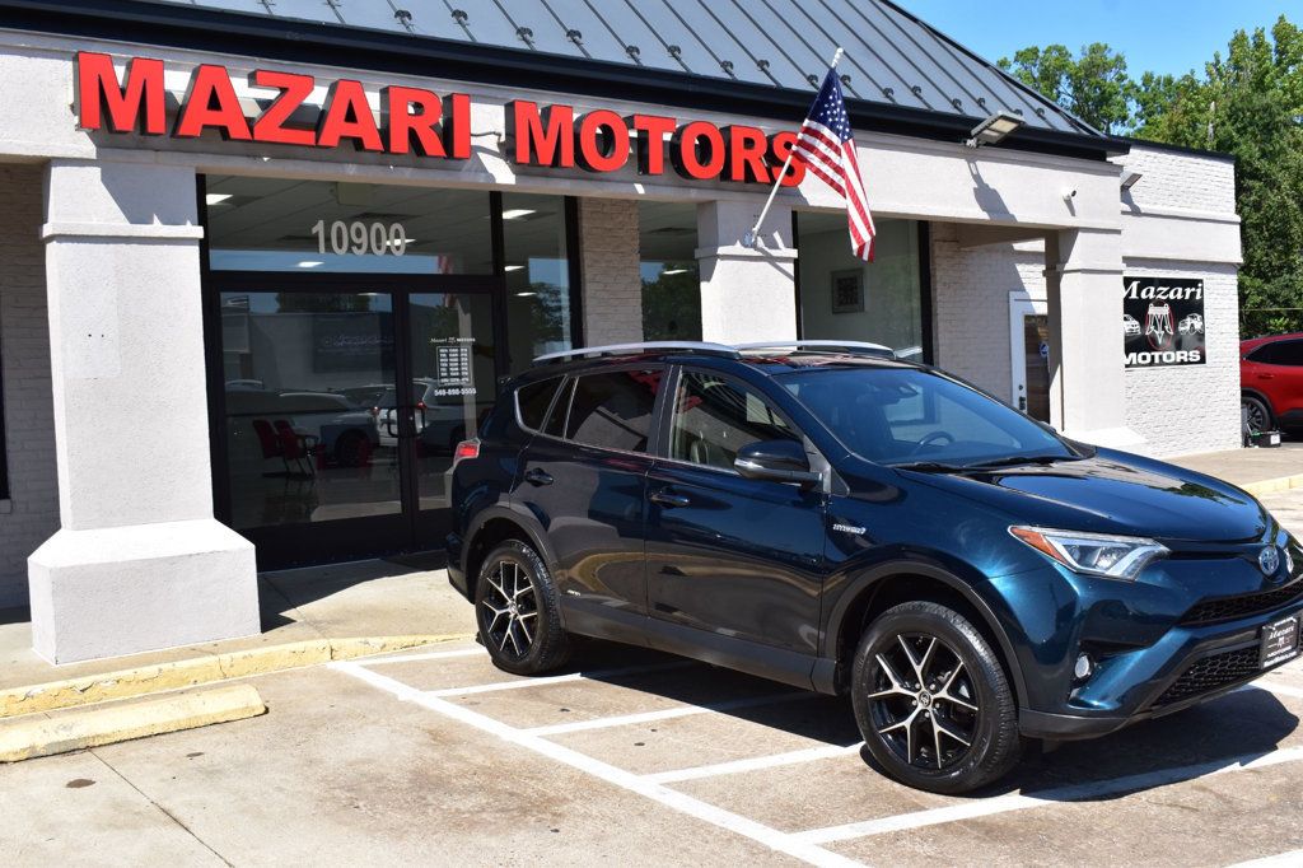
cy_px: 434
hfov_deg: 53.1
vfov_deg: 36.8
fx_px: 1303
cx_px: 652
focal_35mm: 36
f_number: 11
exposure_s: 1/400
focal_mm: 24
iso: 400
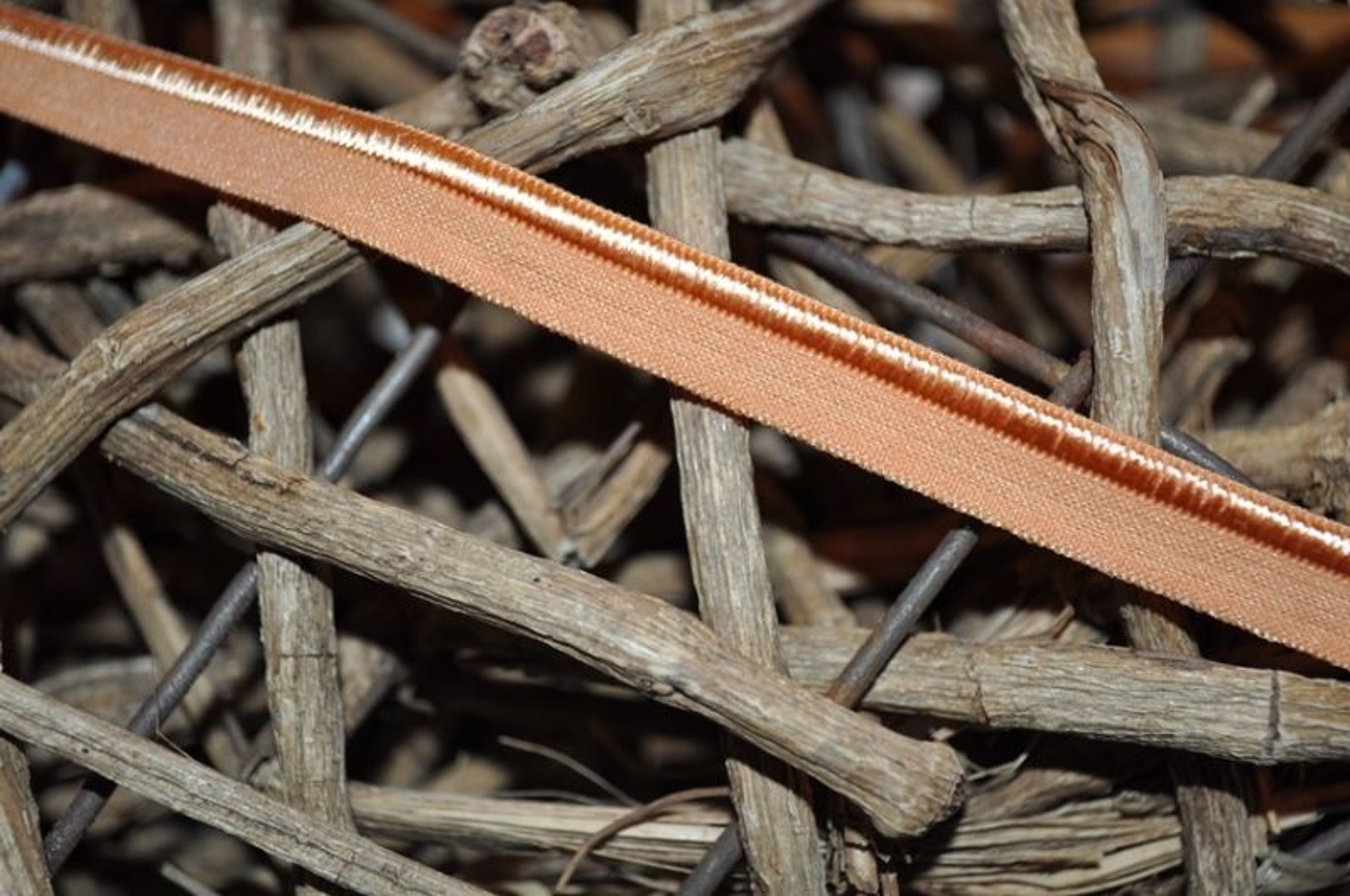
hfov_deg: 35.1
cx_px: 675
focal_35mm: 57
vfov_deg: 23.7
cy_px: 448
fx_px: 2134
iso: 200
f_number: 5
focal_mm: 38
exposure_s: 1/60
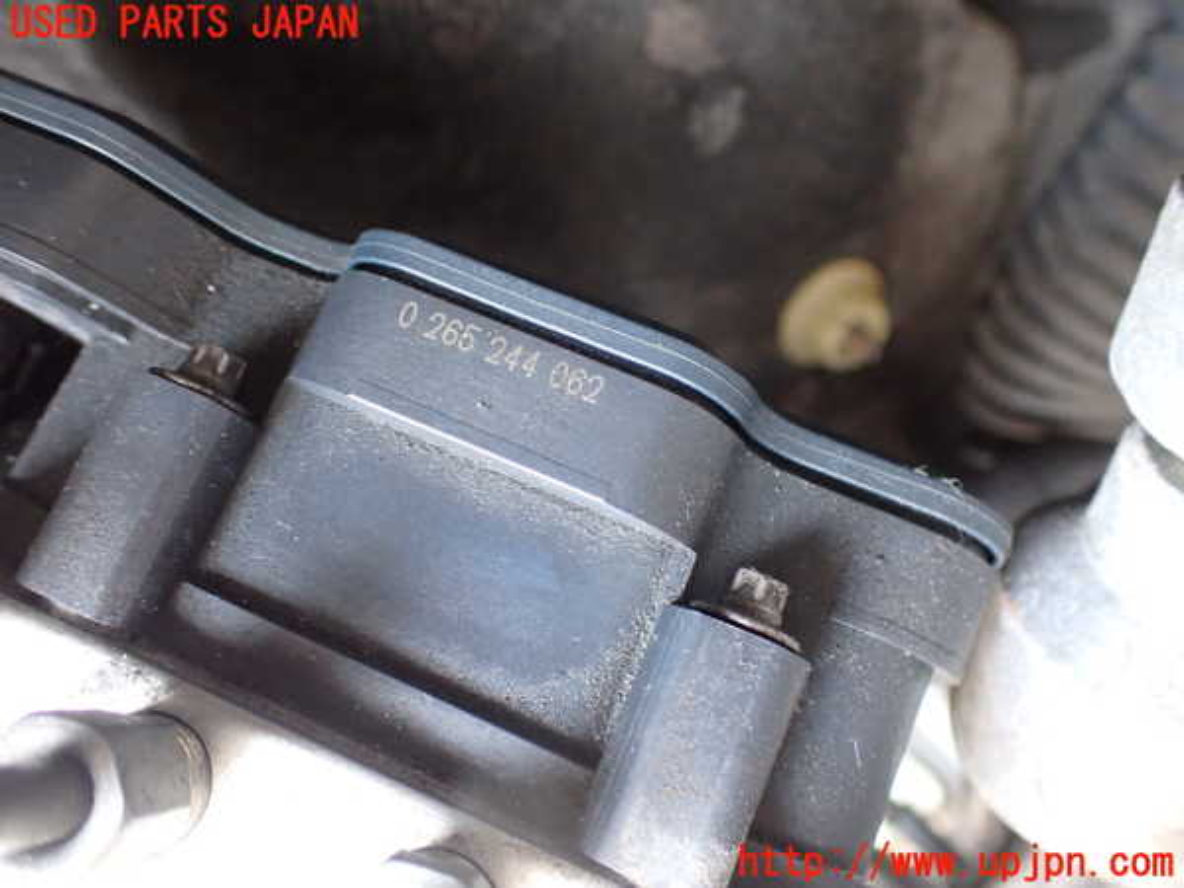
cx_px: 592
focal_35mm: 30
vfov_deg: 46.8
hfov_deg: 60.0
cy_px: 444
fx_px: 1026
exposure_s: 1/100
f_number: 2.3
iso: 800
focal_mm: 5.4
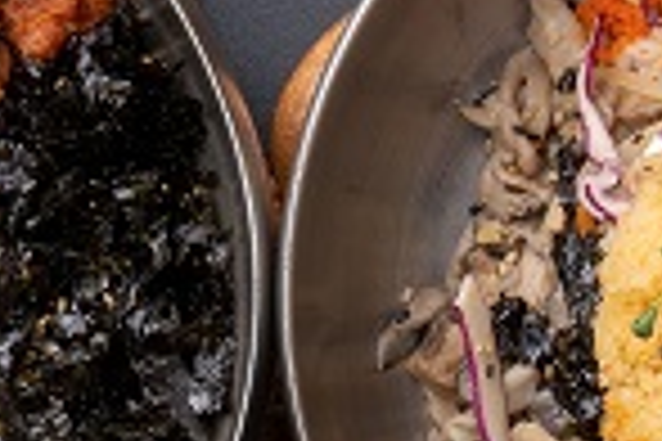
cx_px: 657
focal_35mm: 276
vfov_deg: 4.9
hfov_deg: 7.4
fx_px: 5075
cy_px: 670
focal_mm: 53
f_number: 13
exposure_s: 1/125
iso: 200
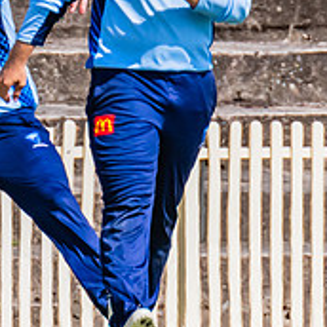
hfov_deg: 0.6
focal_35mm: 2831
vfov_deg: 0.6
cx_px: -140
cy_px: 99
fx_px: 30256
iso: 800
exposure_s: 1/2000
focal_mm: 600
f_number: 11
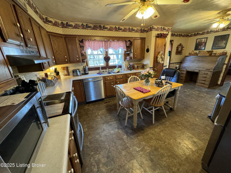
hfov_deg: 102.1
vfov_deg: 85.7
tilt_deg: -19.5
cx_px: 116
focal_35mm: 14
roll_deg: +2.0
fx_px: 93
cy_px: 86
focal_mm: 2.22
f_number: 2.2
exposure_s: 1/60
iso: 400
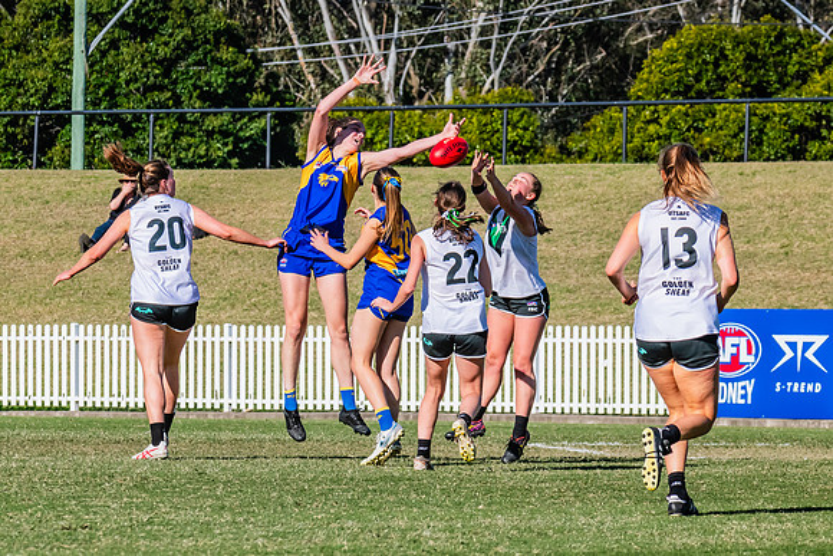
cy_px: 262
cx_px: 309
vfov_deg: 3.8
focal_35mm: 361
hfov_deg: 5.7
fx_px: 8356
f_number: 13
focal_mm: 210
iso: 640
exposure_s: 1/1250
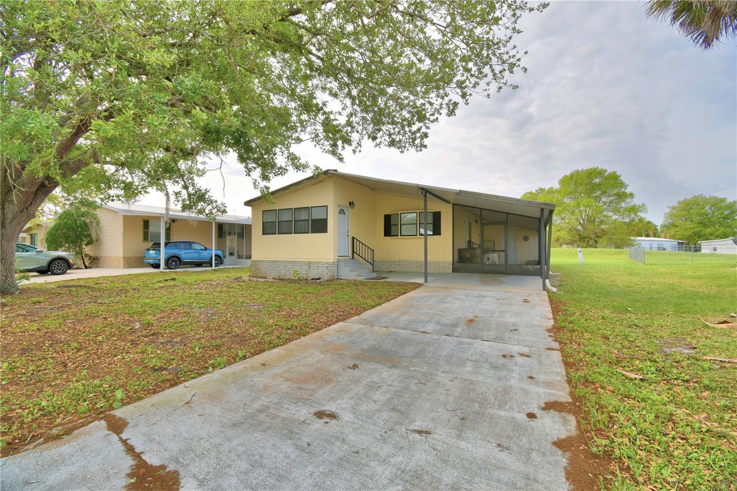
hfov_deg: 100.4
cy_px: 246
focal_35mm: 15
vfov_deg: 77.3
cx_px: 368
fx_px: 307
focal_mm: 10
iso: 100
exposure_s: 1/250
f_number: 8
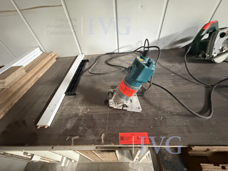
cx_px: 114
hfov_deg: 102.1
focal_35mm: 14
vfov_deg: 85.7
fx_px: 92
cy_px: 86
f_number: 2.2
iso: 1250
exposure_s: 1/50
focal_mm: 2.22
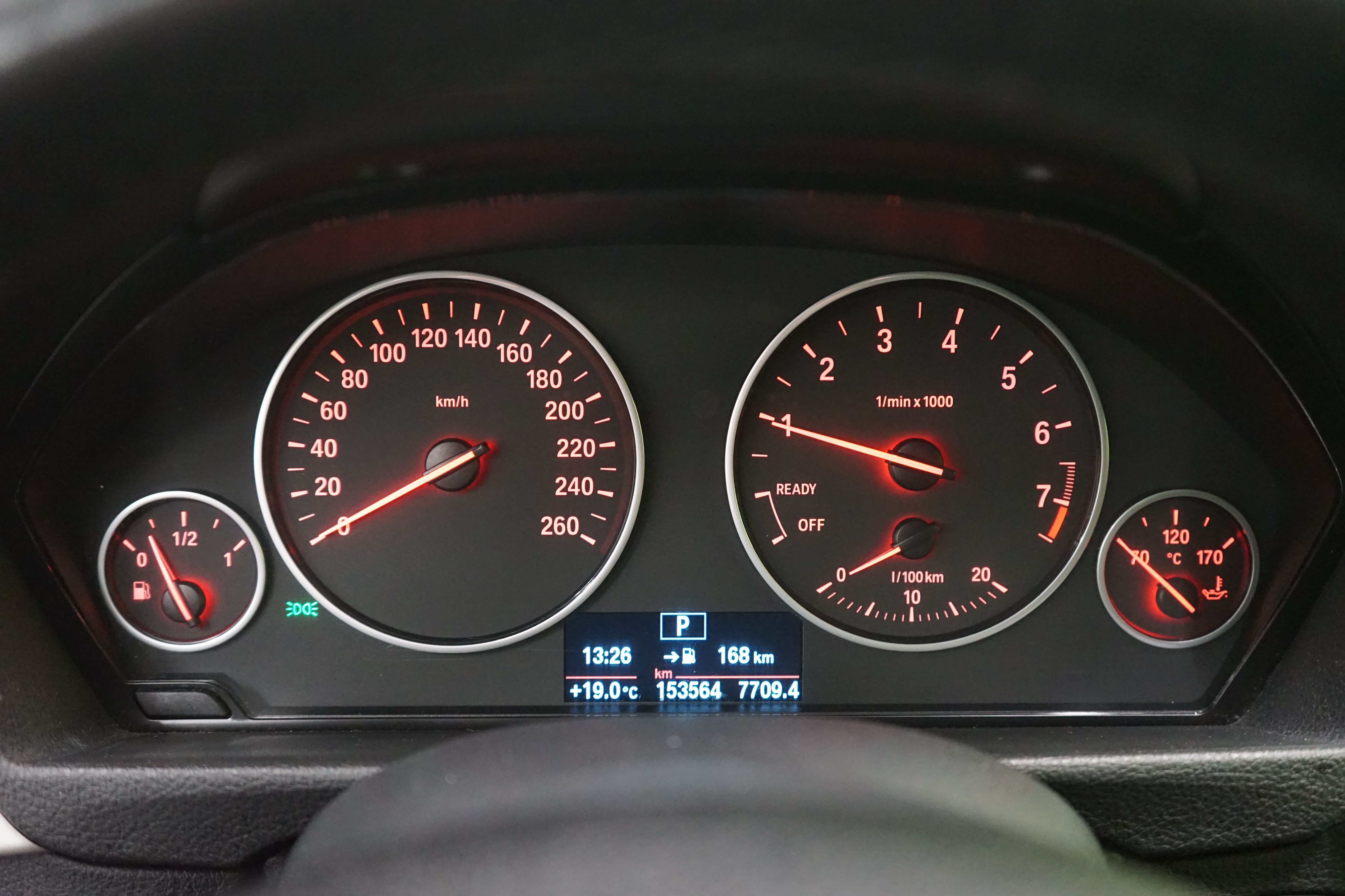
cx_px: 672
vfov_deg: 38.9
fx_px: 1270
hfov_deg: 55.8
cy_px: 448
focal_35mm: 34
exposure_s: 1/25
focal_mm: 34
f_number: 4
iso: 6400
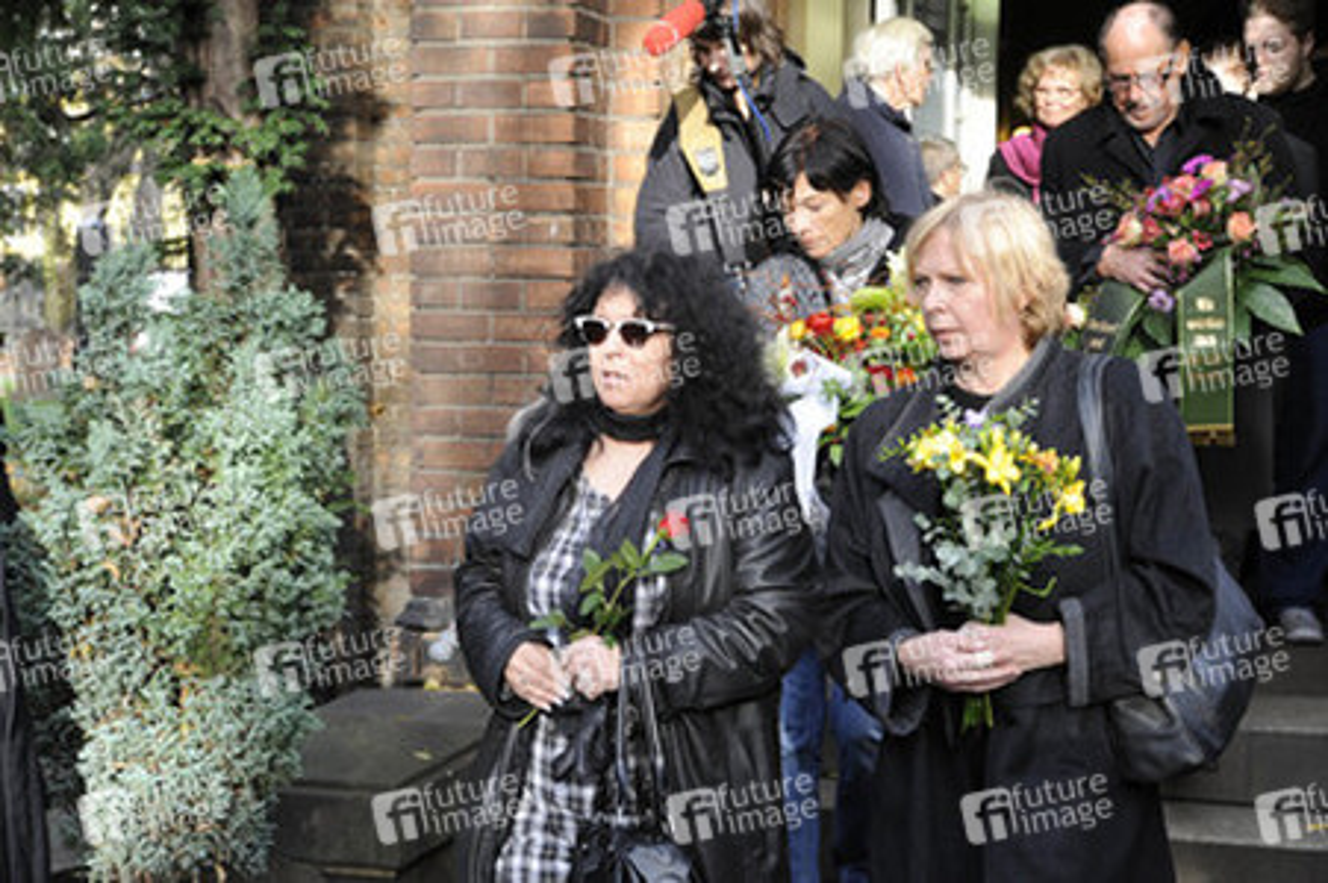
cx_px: 664
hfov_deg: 33.4
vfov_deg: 22.6
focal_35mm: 60
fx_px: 2212
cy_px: 442
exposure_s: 1/160
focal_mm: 60
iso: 640
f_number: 6.3
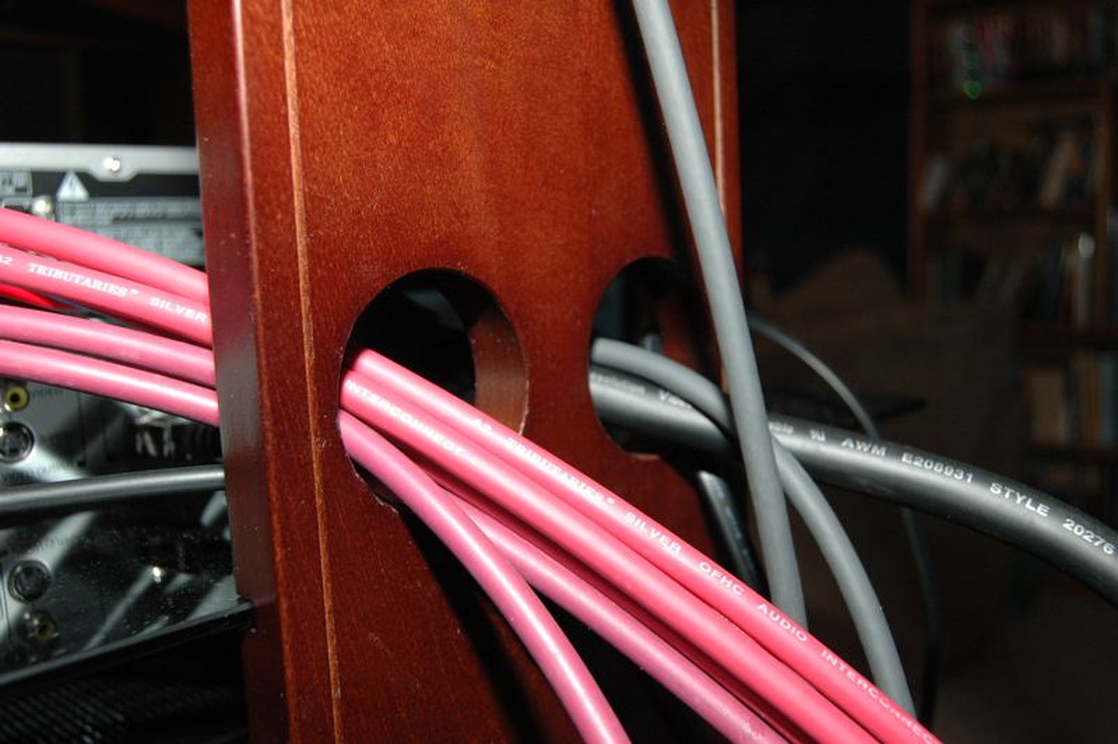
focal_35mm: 34
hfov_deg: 55.1
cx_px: 559
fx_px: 1071
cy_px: 372
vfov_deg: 38.3
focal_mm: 23
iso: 400
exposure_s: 1/60
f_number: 5
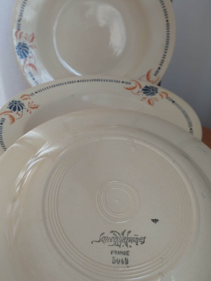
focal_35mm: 33
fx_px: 268
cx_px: 93
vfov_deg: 55.2
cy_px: 123
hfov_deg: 42.9
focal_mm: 3.6
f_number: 1.9
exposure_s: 1/50
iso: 80
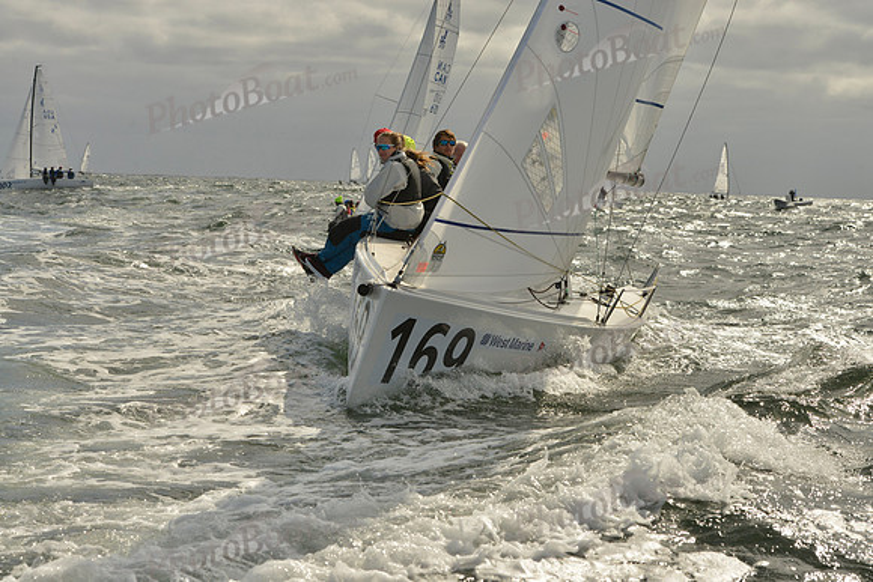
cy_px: 291
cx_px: 436
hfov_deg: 28.8
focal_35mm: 70
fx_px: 1698
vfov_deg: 19.5
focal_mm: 70
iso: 400
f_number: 11
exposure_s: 1/2000
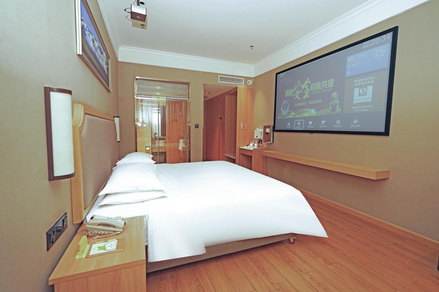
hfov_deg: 96.7
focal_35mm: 16
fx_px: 195
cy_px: 146
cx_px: 220
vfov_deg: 73.7
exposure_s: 1/125
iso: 1250
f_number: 4
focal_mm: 16
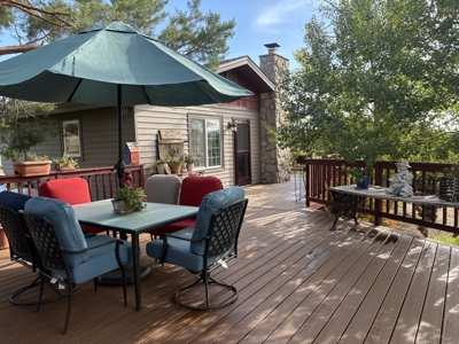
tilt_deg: -3.9
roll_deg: +1.9
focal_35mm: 26
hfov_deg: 67.3
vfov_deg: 53.1
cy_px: 172
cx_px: 230
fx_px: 345
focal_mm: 5.96
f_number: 1.6
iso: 64
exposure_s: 1/427
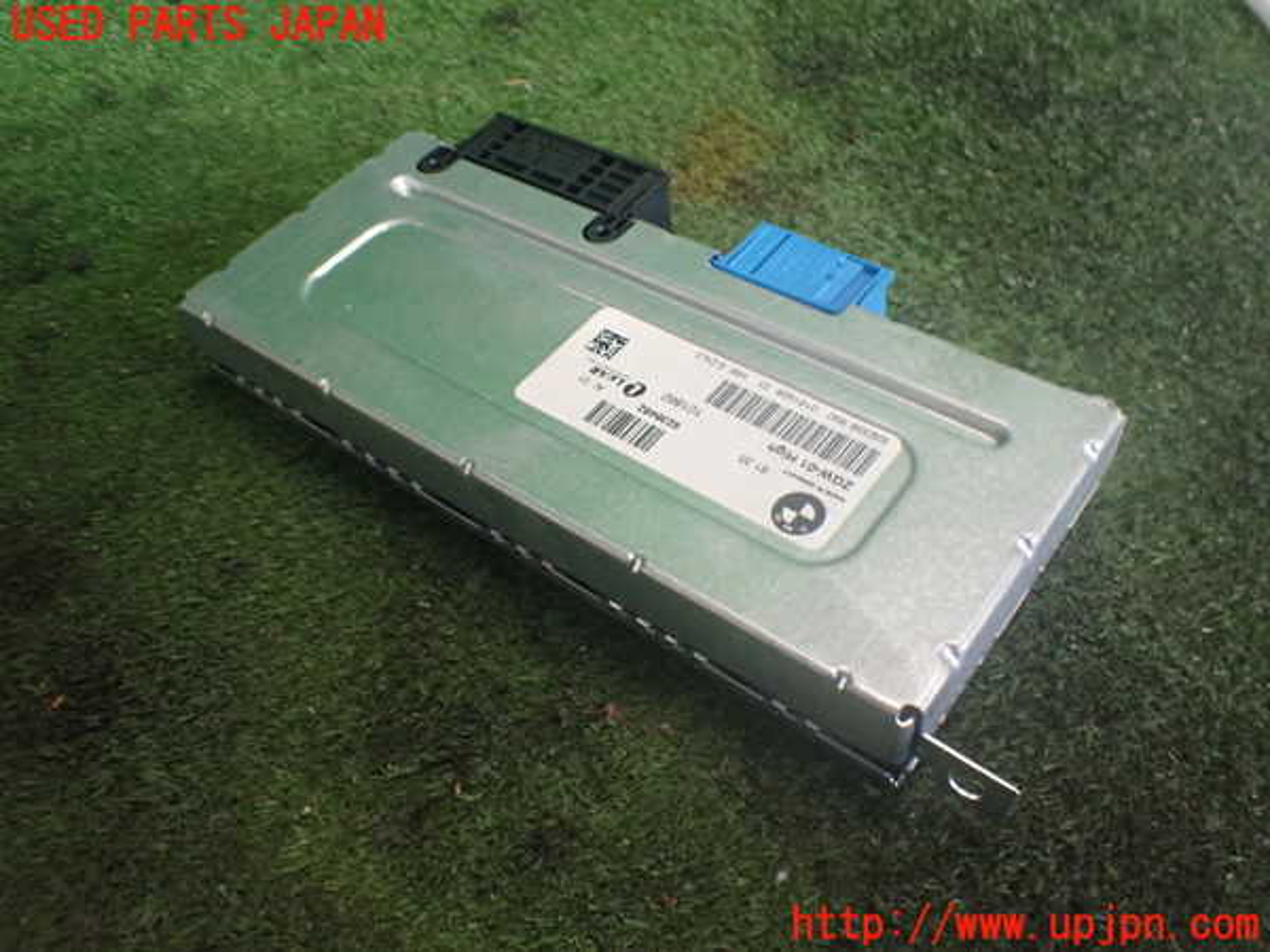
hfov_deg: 60.0
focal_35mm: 30
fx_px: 1101
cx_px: 635
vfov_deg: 46.8
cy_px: 476
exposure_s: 1/125
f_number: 2.3
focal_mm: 5.4
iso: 640
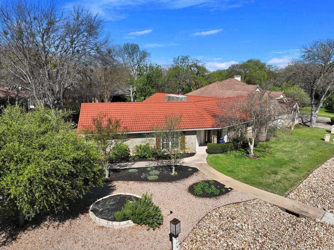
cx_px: 167
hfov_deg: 71.6
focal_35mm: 24
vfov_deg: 56.8
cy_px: 125
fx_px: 231
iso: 100
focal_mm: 12.29
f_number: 2.8
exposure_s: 1/4000
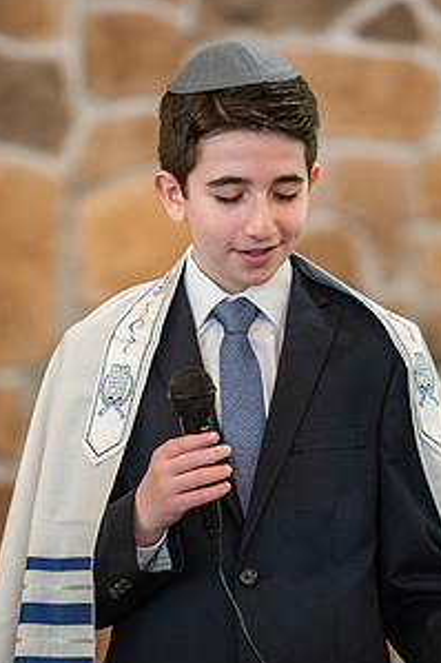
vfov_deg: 8.5
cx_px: 255
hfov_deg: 5.7
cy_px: 344
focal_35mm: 241
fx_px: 4433
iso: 3200
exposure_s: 1/60
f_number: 2.8
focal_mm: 160
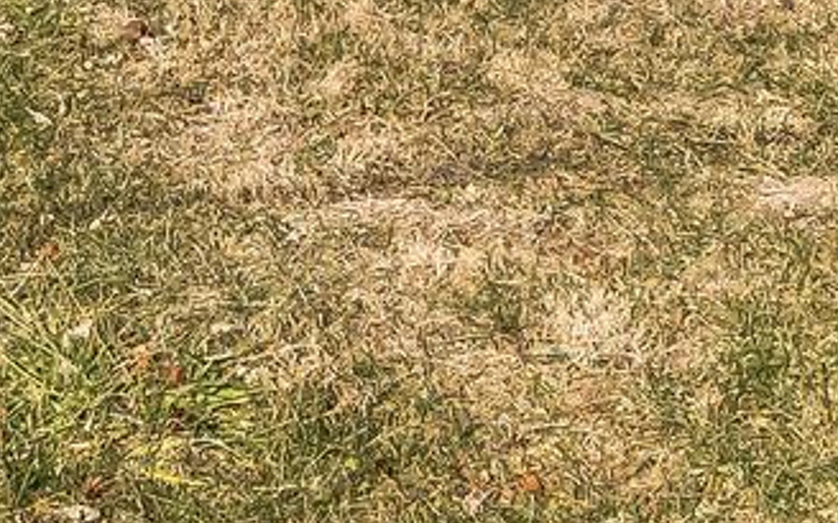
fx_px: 2836
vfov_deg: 8.8
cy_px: -995
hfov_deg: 16.6
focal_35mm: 124
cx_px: 59
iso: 500
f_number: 11
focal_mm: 19.5
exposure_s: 1/500
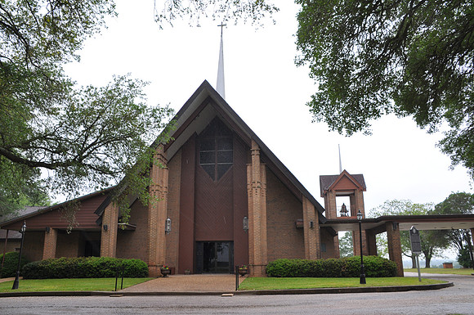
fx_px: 394
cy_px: 158
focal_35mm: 30
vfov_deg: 43.5
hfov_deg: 62.0
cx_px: 237
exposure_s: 1/125
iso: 200
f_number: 11
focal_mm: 20
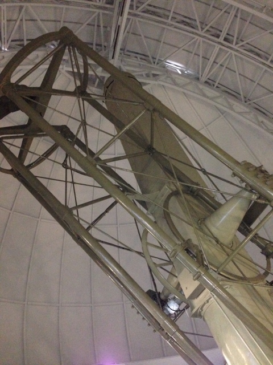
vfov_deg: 55.4
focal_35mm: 33
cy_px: 182
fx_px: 347
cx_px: 136
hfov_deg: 42.9
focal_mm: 4.12
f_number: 2.4
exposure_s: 1/16
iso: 800
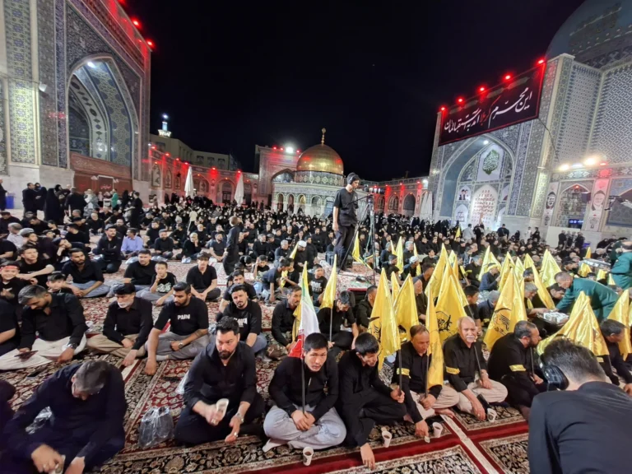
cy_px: 237
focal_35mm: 13
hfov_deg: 106.2
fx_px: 237
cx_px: 316
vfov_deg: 89.9
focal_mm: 1.74
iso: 160
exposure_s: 1/25
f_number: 2.2
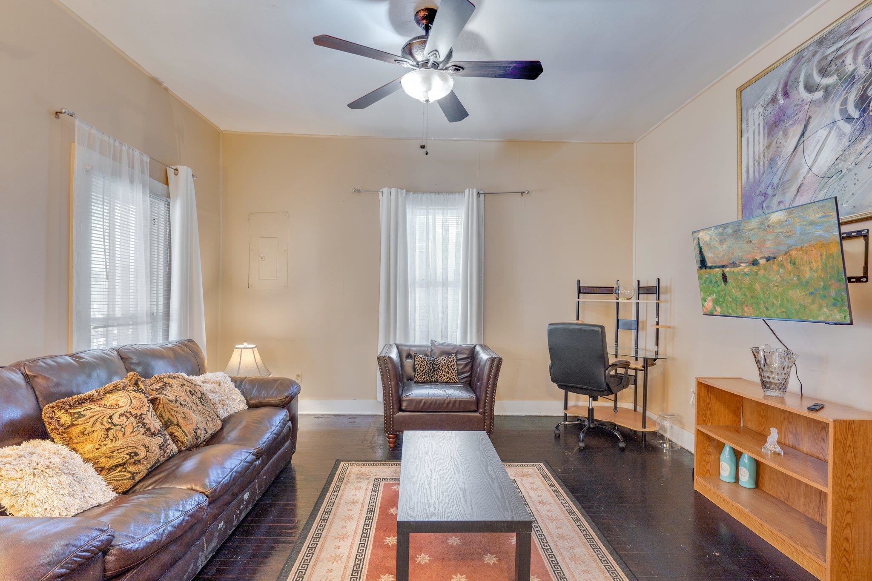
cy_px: 290
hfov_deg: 93.3
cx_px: 436
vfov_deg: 70.4
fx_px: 412
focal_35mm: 17
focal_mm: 17
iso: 100
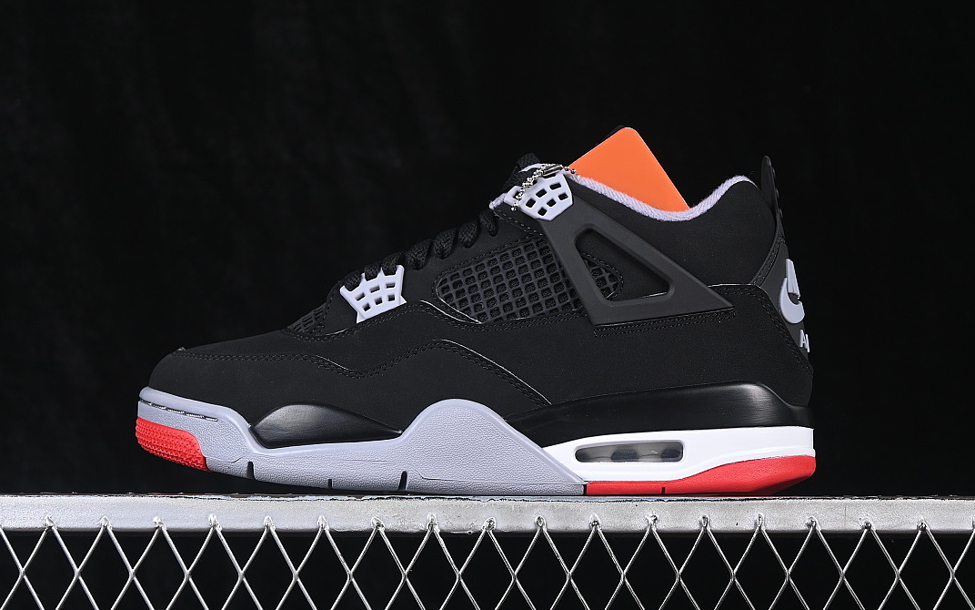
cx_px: 487
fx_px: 2046
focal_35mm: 77
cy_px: 293
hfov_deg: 26.8
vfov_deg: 16.9
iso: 160
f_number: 6.3
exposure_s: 1/60
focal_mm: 50
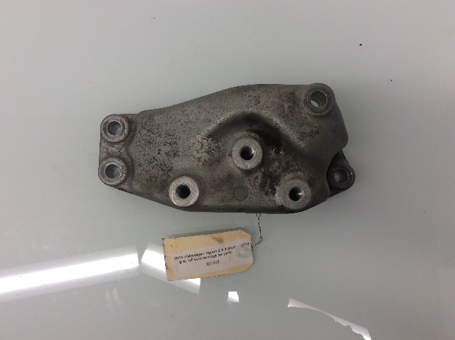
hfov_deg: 56.9
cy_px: 170
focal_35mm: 32
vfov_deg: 44.1
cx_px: 228
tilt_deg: -85.4
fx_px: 420
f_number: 2.4
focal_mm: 3.3
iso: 40
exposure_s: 1/60
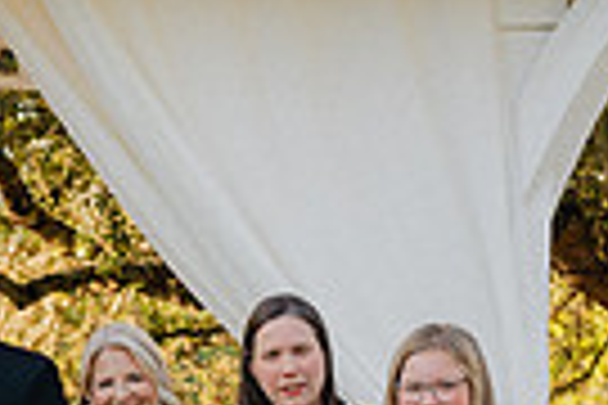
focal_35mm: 167
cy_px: 538
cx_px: -225
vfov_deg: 8.1
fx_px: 2820
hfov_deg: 11.9
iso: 400
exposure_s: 1/320
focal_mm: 39
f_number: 4.5
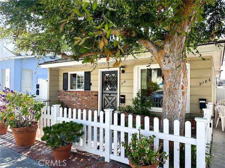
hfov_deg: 71.6
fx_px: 156
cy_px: 84
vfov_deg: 56.8
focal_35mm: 24
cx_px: 112
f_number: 1.8
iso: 80
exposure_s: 1/1400
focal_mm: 6.86
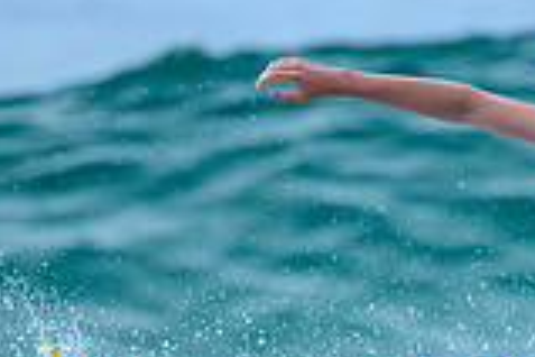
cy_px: 503
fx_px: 48830
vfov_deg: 0.4
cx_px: 435
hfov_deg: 0.6
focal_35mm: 3286
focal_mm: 800
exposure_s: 1/3200
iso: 560
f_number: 6.3
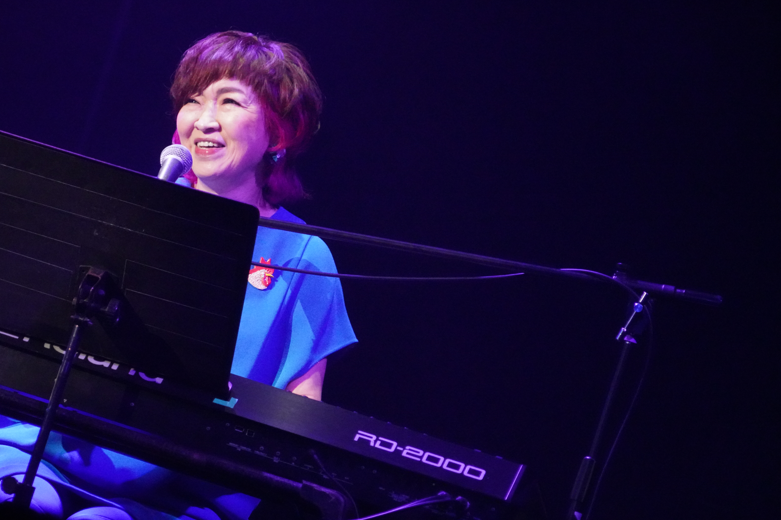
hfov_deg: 8.3
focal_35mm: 249
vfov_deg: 5.5
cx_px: 301
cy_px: 226
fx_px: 5401
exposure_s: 1/250
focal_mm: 166
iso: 10000
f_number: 6.3
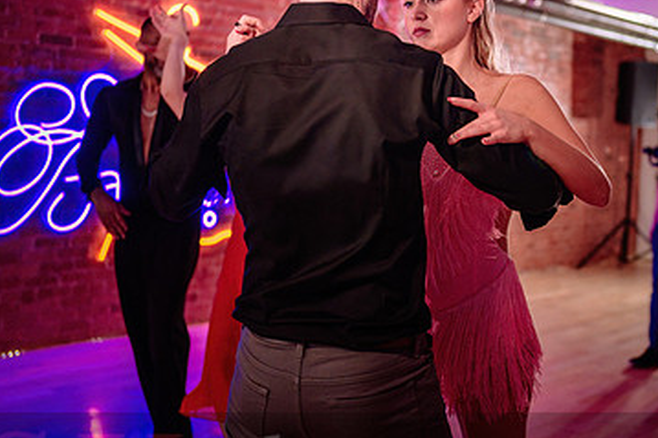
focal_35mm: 53
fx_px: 968
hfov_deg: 37.3
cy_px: 162
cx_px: 419
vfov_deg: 25.4
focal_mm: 28
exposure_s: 1/320
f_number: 1.4
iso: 2500
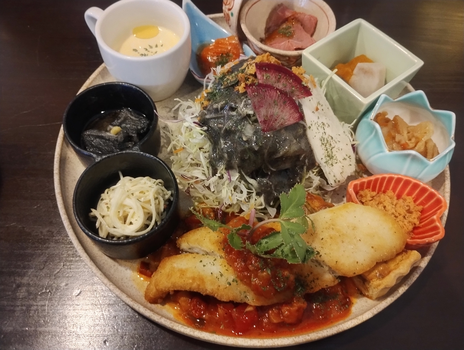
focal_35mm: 28
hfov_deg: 63.4
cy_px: 175
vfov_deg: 49.9
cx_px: 232
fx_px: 376
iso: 1719
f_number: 1.8
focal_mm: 4.27
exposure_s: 1/20
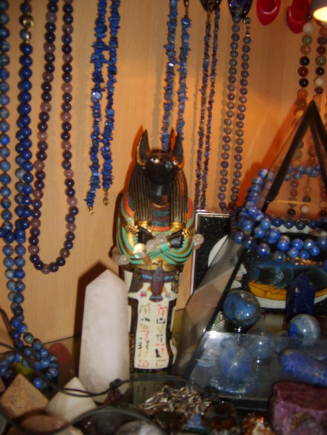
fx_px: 441
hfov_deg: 40.7
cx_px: 164
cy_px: 218
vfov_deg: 52.6
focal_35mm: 35
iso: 100
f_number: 2.8
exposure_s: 1/45
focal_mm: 5.8
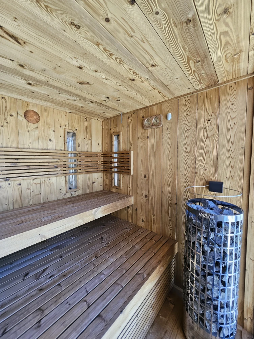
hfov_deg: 89.9
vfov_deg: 106.2
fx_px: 127
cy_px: 170
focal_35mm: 13
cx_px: 127
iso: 125
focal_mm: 1.74
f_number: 2.2
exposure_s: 1/70.8
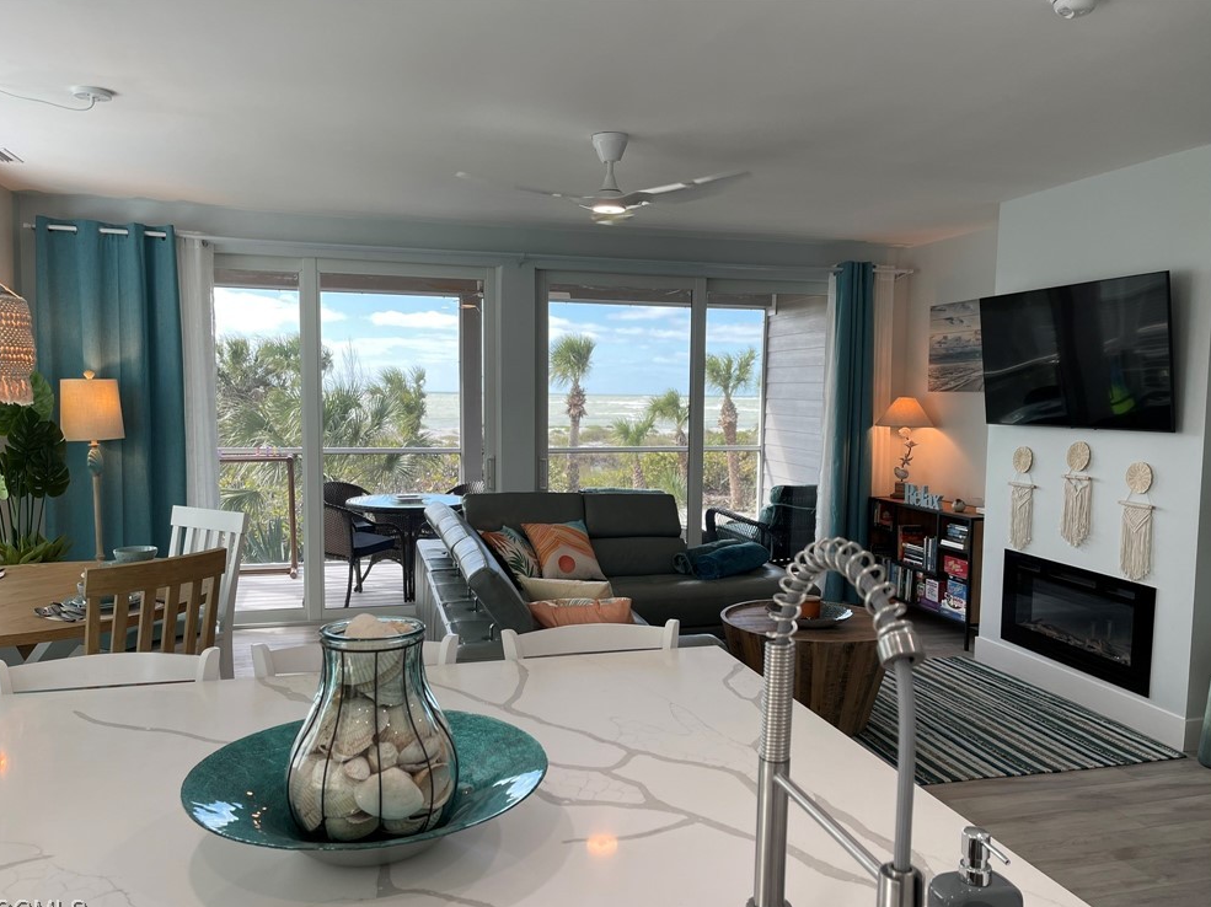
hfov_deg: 67.3
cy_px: 466
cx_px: 599
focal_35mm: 26
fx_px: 909
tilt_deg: -6.0
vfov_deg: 53.0
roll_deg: -0.8
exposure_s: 1/120
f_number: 1.6
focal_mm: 5.1
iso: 40
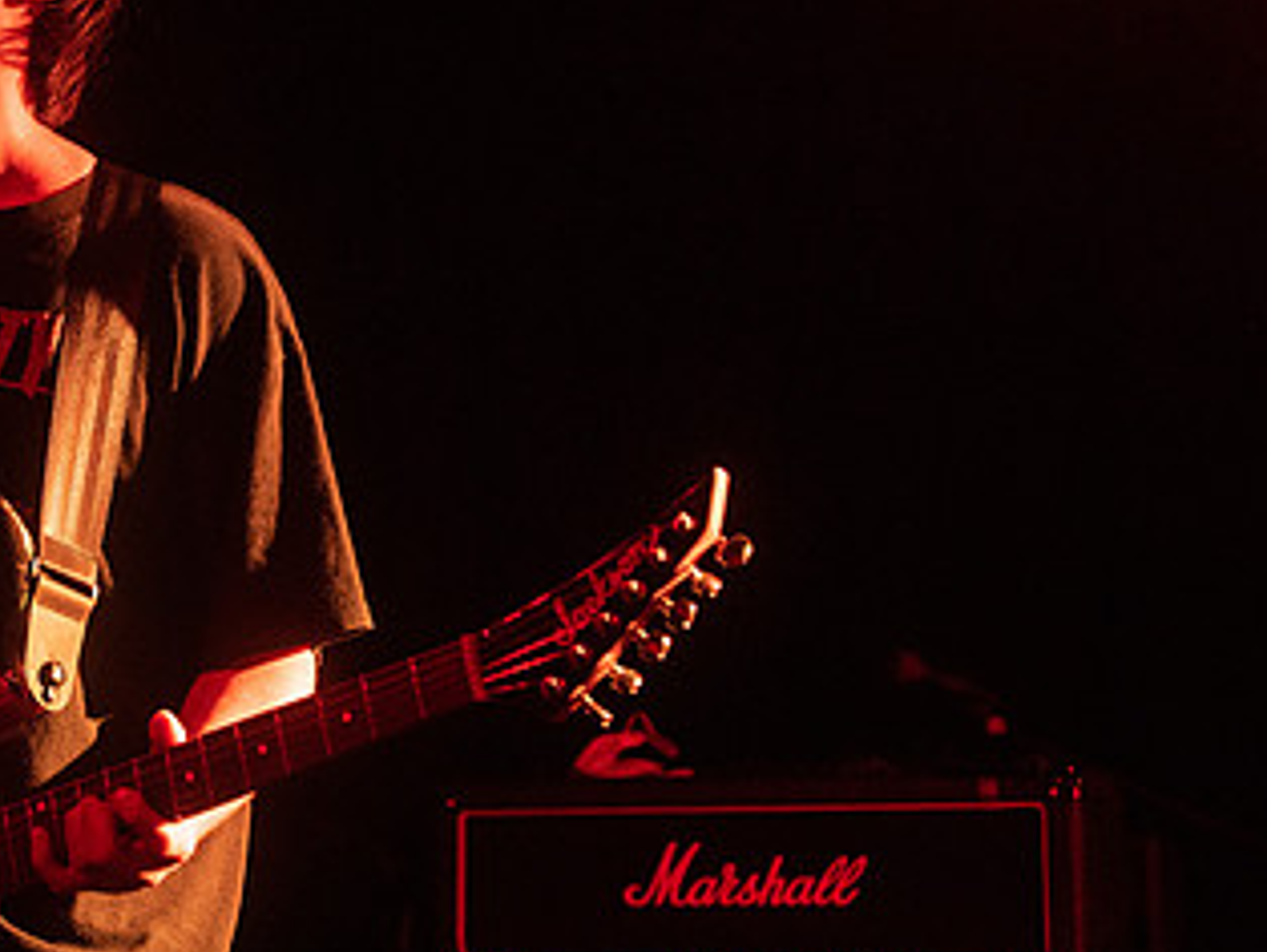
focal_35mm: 103
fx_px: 3773
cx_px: 186
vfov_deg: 14.4
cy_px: 438
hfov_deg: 18.8
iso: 3200
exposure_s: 1/320
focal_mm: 58
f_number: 3.2
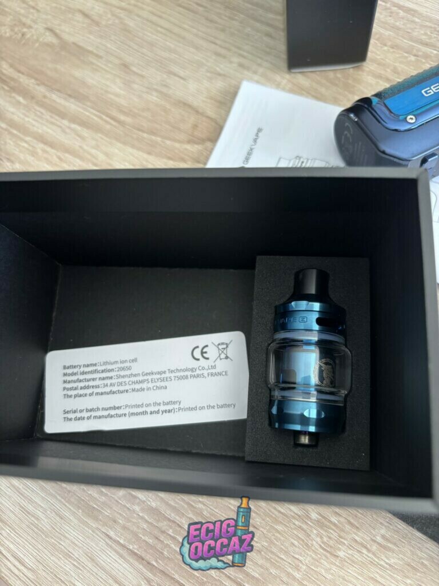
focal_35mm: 26
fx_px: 440
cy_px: 293
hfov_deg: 53.1
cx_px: 220
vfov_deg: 67.3
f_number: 1.6
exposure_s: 1/84
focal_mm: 5.96
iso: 125
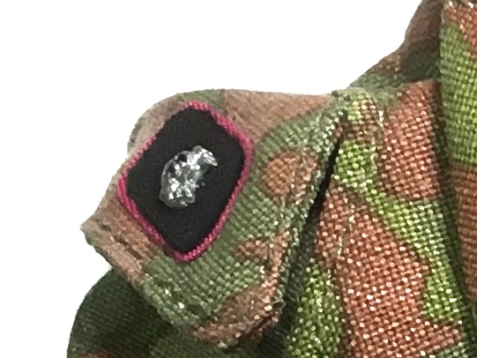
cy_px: 968
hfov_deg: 8.6
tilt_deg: -73.6
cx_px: 972
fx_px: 2977
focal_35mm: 216
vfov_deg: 6.4
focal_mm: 4.15
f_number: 2.2
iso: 25
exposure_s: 1/33
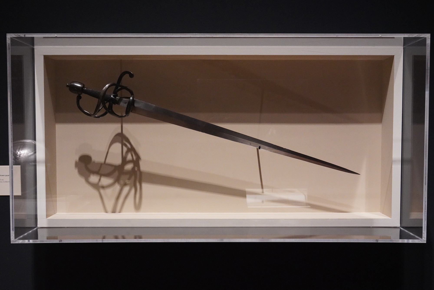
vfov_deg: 36.9
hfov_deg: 53.1
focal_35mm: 36
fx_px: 434
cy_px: 145
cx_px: 217
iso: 10000
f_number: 9
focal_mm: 36
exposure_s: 1/80
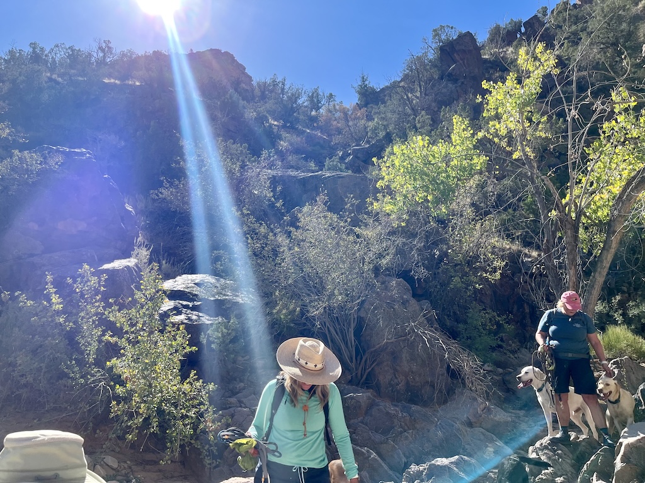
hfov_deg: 67.3
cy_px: 242
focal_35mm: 26
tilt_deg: +16.2
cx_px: 322
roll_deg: -2.9
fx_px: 484
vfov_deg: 53.1
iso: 50
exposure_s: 1/2268
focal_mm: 5.1
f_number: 1.6
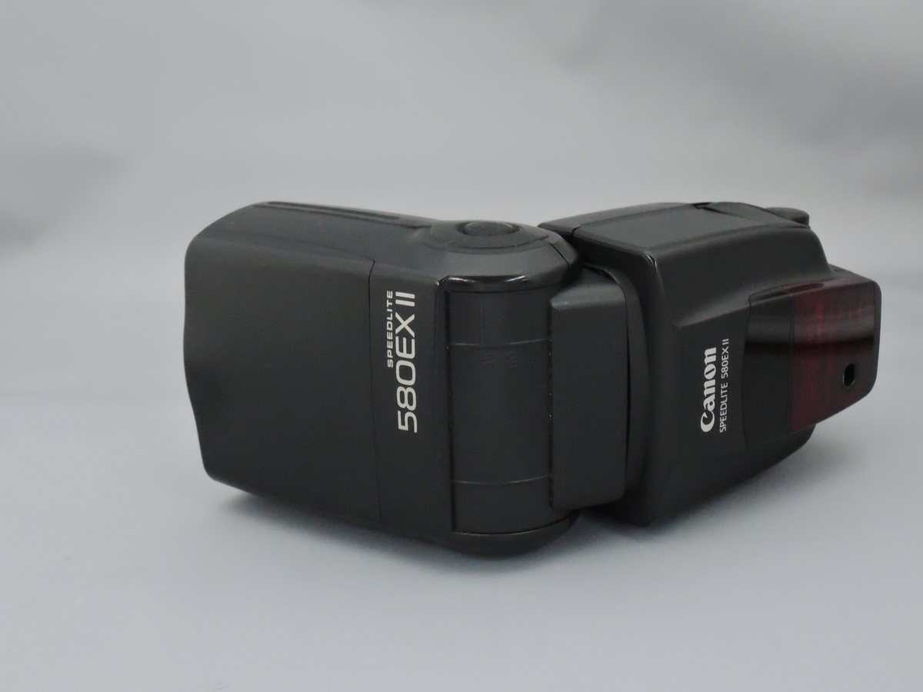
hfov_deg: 38.2
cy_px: 346
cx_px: 462
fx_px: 1333
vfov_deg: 29.1
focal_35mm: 50
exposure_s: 1/125
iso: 1600
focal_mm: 10.7
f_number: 5.6
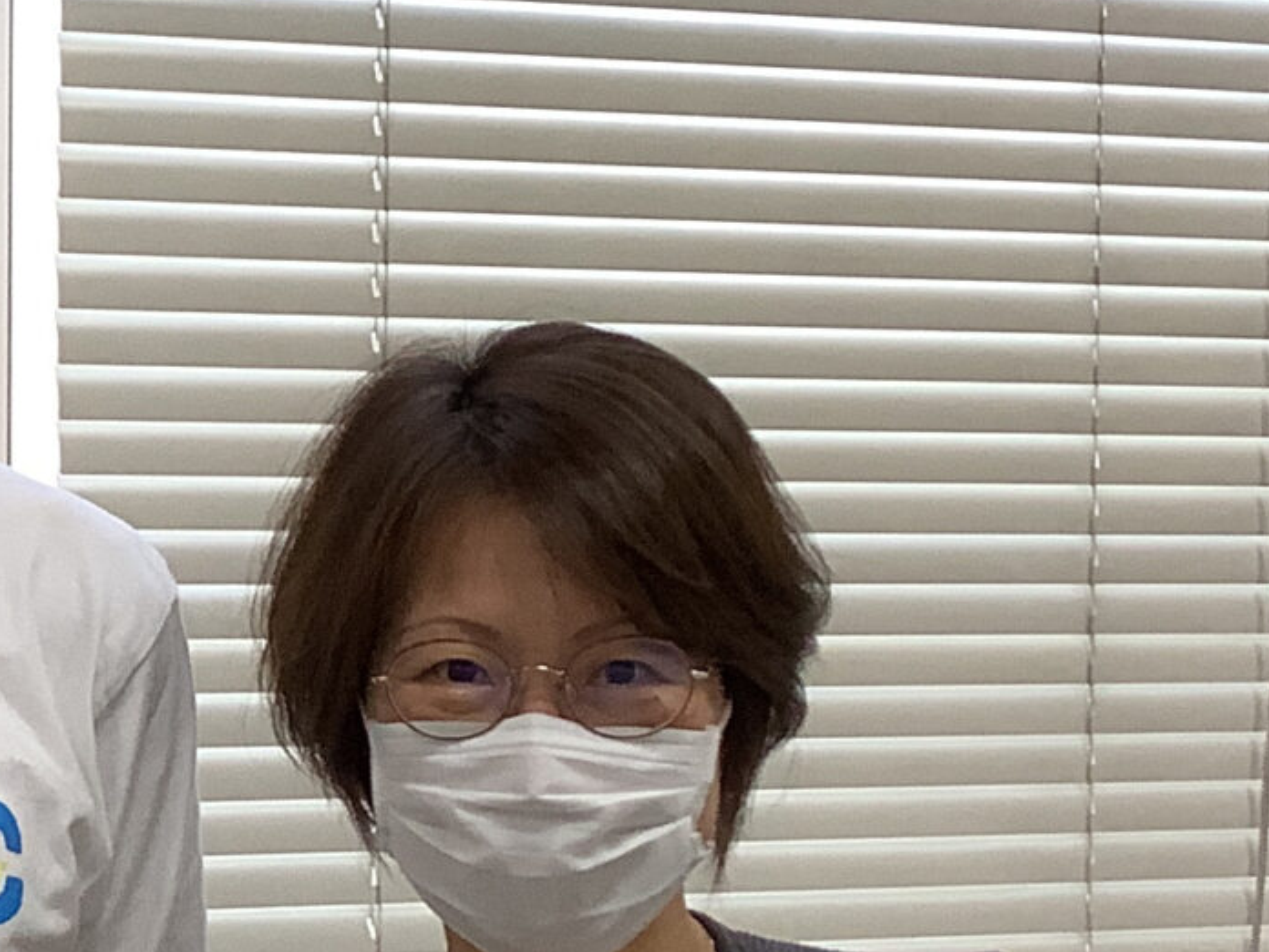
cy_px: 618
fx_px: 4179
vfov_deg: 13.0
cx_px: -328
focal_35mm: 114
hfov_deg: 16.4
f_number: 2.4
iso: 80
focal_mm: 3.3
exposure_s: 1/120
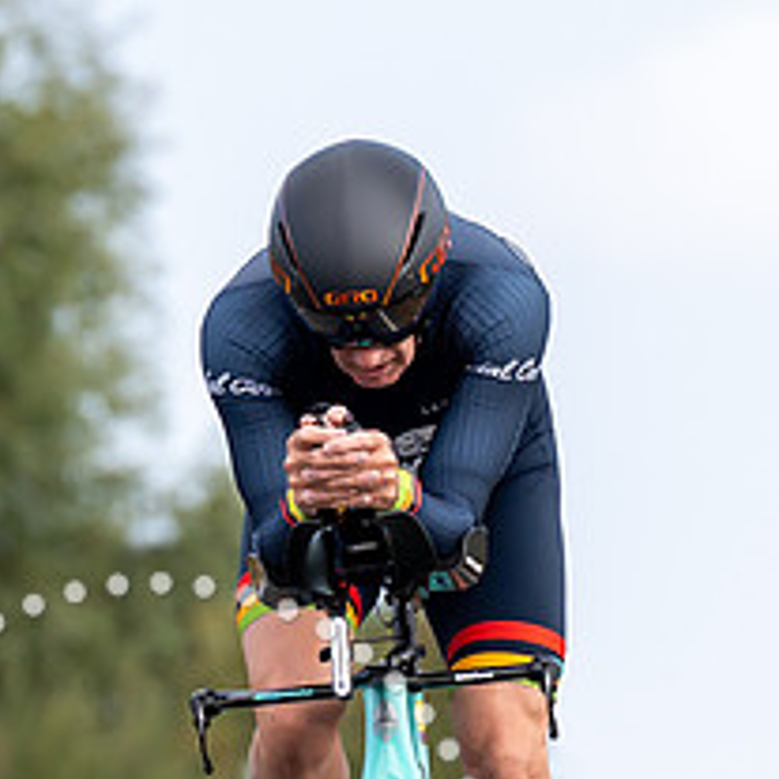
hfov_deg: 1.8
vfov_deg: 1.8
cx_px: 269
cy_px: 933
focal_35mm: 978
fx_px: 24900
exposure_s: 1/1000
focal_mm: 200
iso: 160
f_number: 4.5
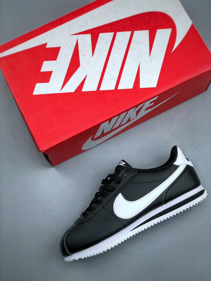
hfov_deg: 25.7
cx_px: 106
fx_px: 463
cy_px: 140
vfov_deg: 33.8
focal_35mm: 57
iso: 20
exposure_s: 1/50
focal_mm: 6.6
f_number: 2.8
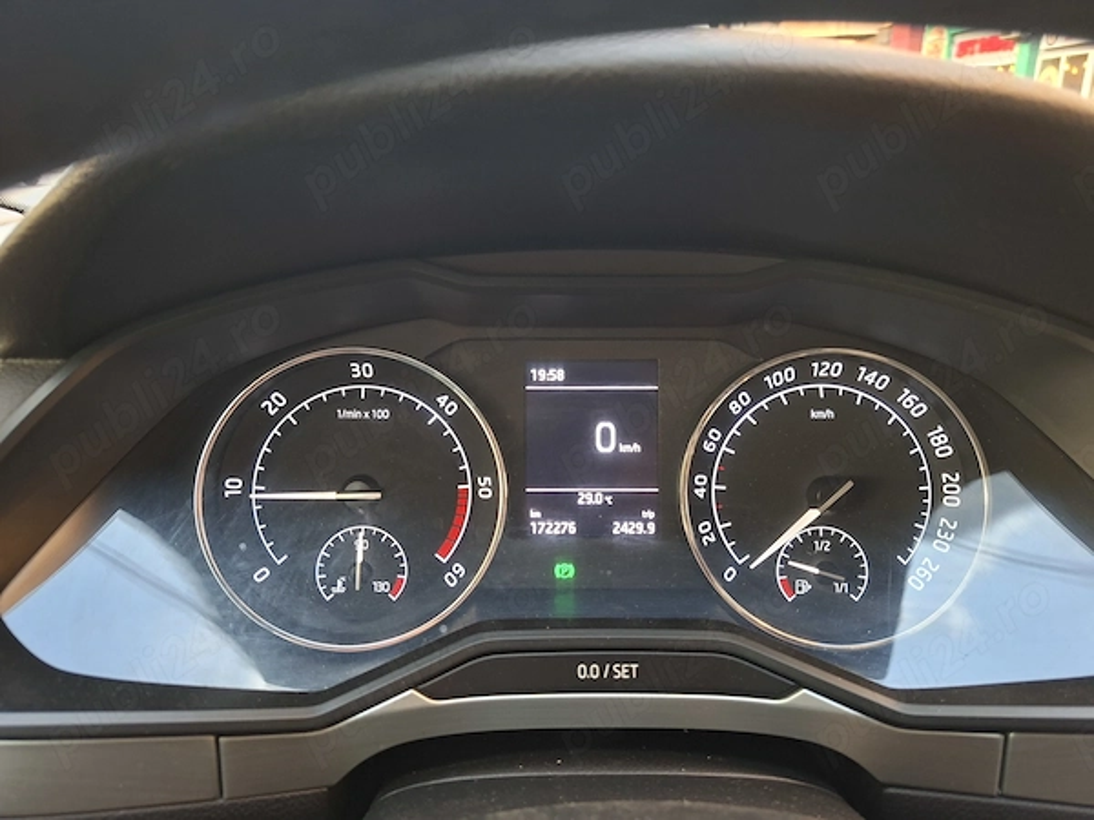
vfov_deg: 58.9
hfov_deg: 73.9
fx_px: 727
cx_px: 547
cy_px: 410
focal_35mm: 23
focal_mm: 5.54
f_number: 1.8
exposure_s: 1/50
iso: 320
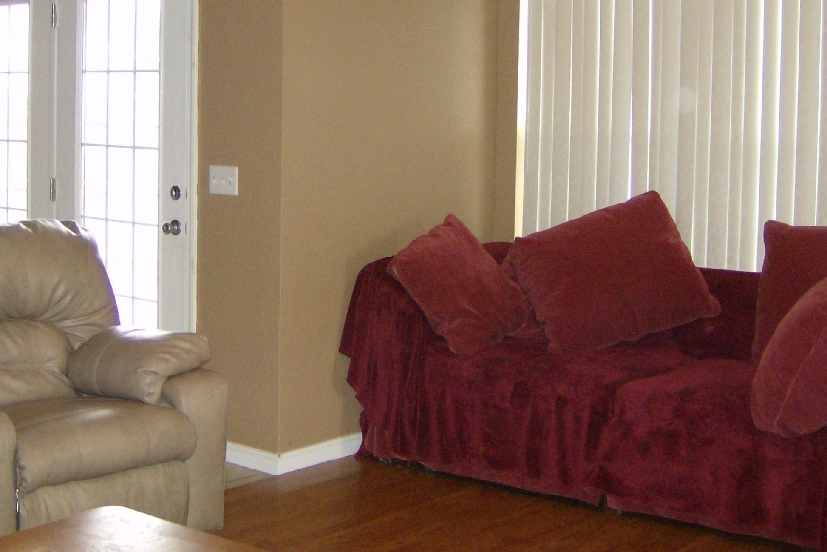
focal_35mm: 58
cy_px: 163
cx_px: 360
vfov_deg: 23.2
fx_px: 1332
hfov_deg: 34.4
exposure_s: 1/60
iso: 200
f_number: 2.8
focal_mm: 6
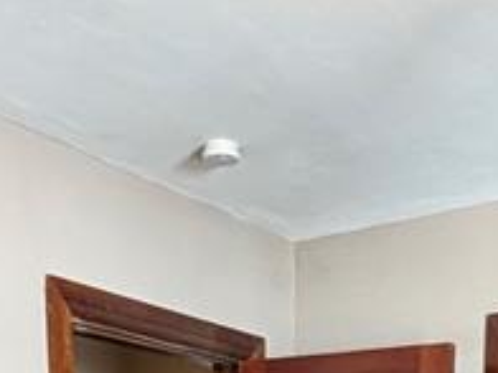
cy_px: 804
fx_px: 1050
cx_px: 310
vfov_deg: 15.1
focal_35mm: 73
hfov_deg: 26.6
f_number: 2.2
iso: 200
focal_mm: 2.22
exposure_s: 1/60
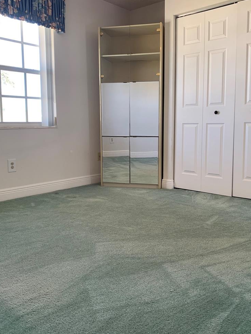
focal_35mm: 32
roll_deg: -0.9
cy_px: 153
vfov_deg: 56.7
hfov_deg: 44.0
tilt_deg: -5.8
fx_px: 309
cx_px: 142
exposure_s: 1/60
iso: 64
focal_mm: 4.25
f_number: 1.8
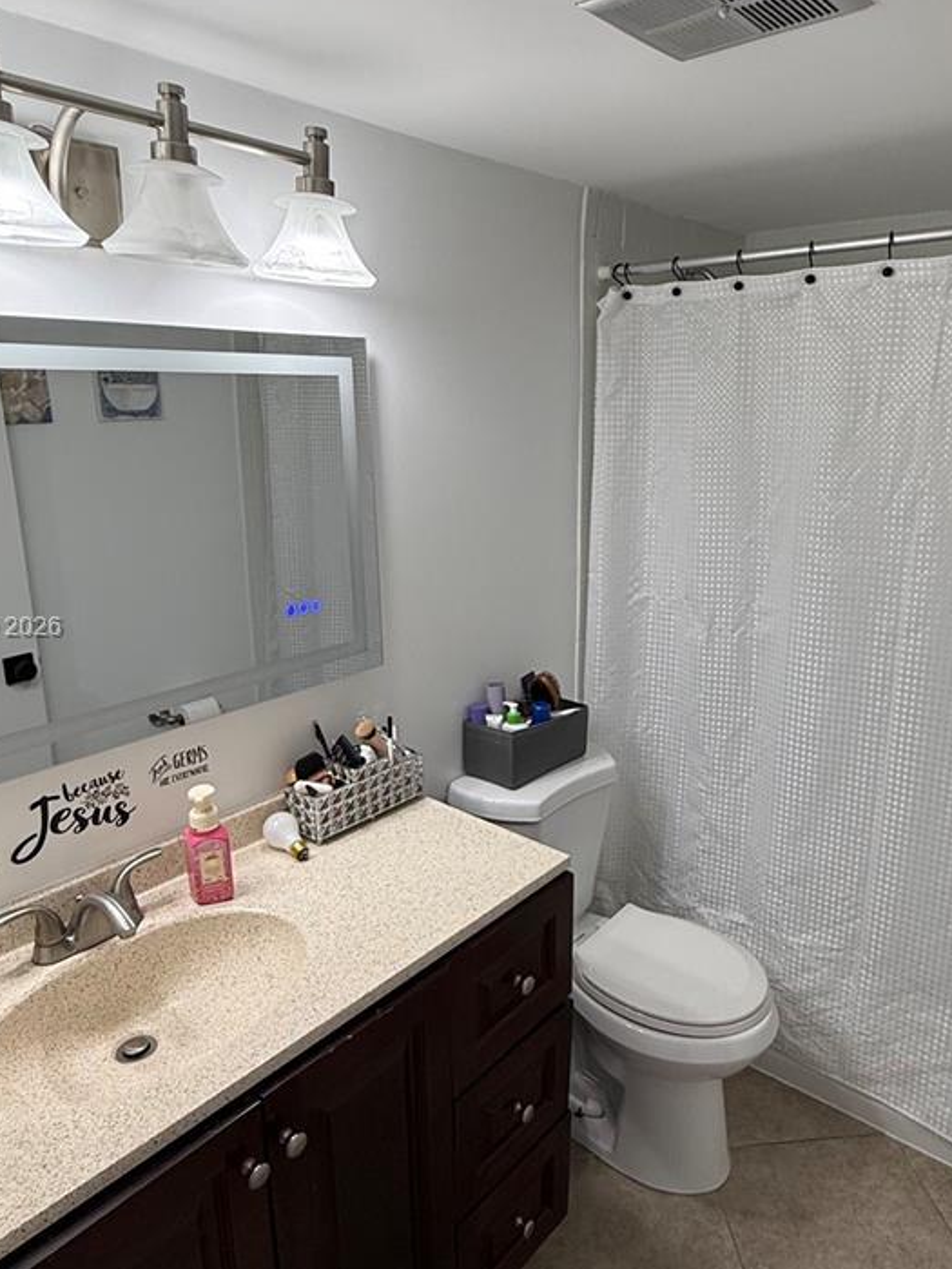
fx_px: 880
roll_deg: -0.1
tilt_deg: -15.5
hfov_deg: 56.6
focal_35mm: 24
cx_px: 542
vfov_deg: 71.6
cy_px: 629
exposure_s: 1/120
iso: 100
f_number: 2.2
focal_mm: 2.22
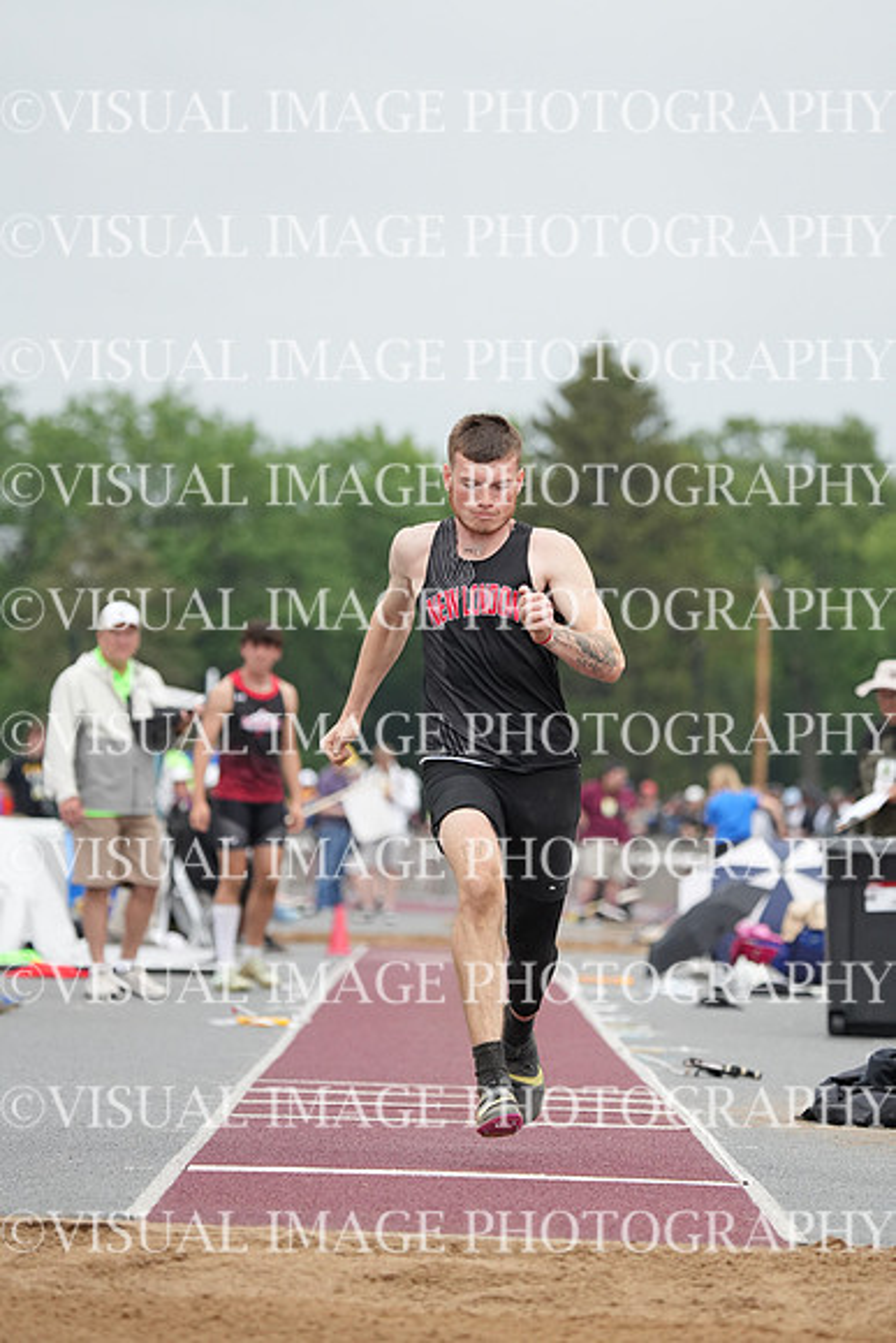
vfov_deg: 8.2
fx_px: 9327
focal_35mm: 250
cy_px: 672
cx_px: 448
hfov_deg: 5.5
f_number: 6.3
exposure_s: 1/4000
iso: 2500
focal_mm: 250
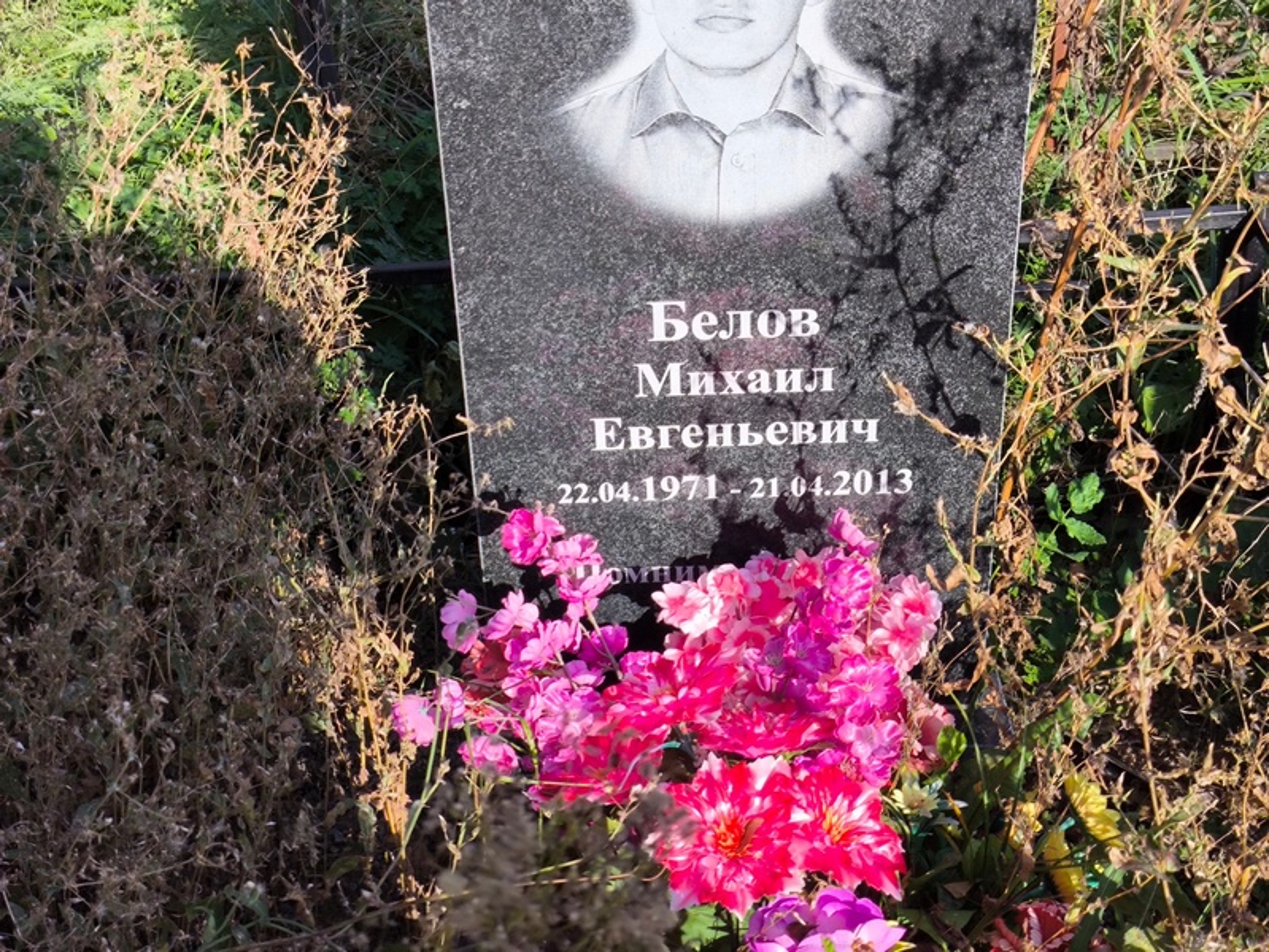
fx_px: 1834
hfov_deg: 38.2
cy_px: 476
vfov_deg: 29.1
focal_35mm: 50
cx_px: 634
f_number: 1.7
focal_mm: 4.71
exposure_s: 1/1014
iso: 50
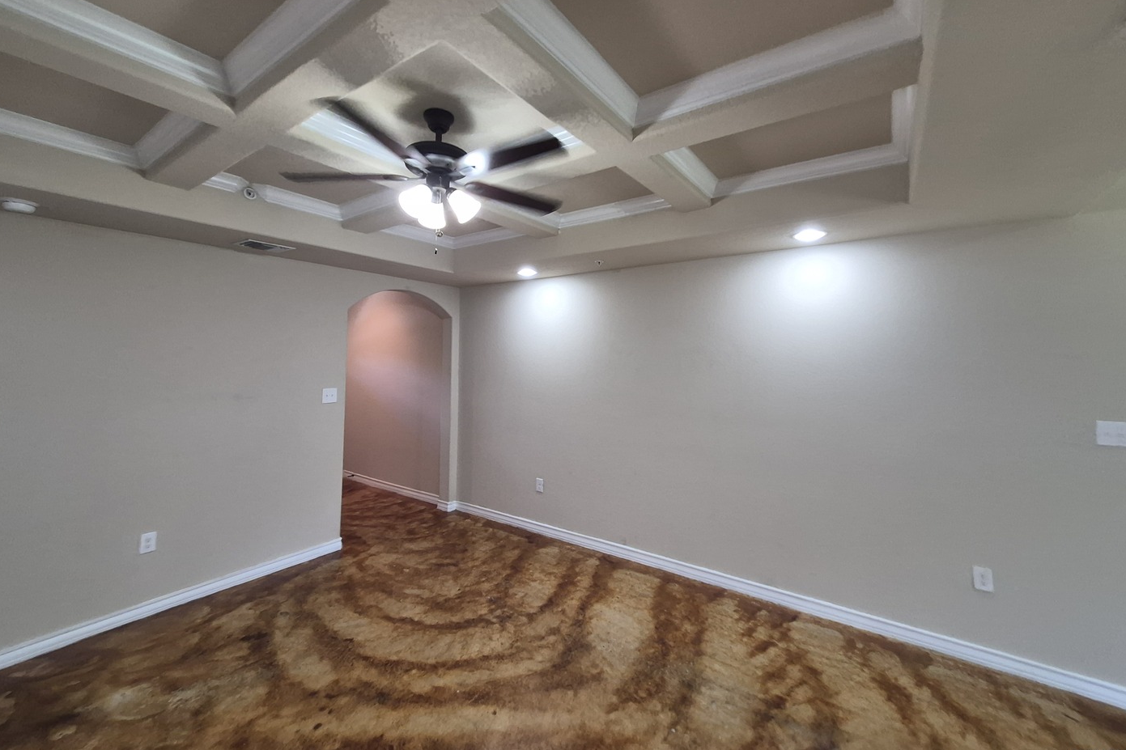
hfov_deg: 104.2
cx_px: 574
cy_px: 324
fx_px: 438
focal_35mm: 14
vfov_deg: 80.8
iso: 320
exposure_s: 1/60
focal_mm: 1.74
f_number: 2.2
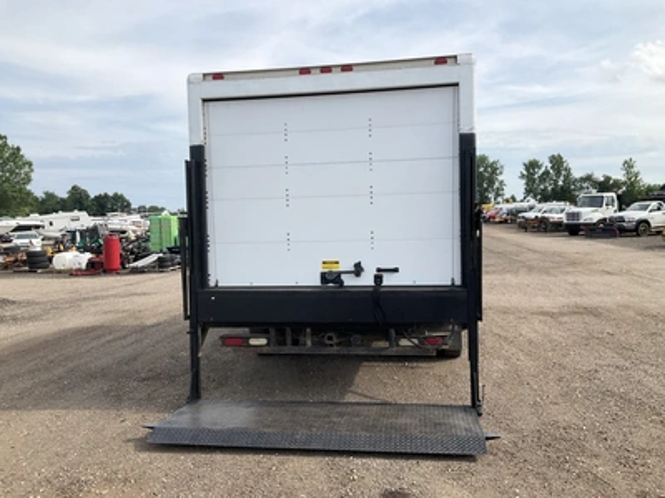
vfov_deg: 48.2
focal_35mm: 29
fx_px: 557
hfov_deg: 61.7
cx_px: 332
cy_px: 249
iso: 25
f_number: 1.8
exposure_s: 1/1786
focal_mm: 3
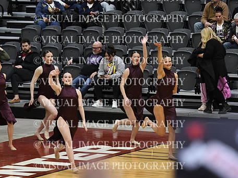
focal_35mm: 239
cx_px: 109
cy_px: 92
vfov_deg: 6.2
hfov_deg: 8.3
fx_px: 1643
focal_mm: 130
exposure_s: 1/400
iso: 4000
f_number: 3.5
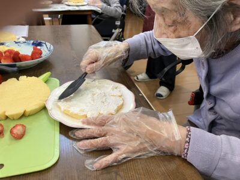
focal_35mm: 28
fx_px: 194
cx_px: 120
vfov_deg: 49.7
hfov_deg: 63.4
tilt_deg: -30.5
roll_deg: -3.4
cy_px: 90
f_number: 1.8
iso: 200
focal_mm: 3.99
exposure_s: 1/60
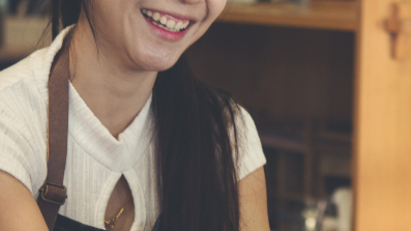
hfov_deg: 11.3
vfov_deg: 6.4
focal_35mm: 190
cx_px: 356
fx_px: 2070
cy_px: 163
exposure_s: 1/60
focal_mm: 60
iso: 400
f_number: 2.8
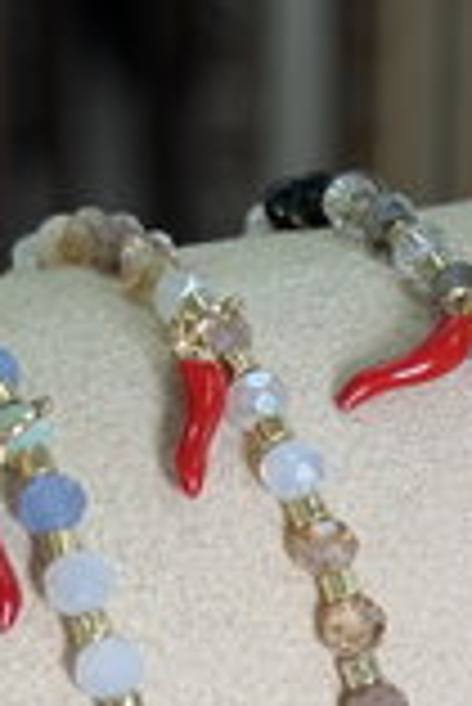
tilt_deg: -24.6
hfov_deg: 8.1
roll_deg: -1.8
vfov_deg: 12.1
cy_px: 479
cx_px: 427
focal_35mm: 169
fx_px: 3316
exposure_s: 1/100
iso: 50
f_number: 1.78
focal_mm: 6.76
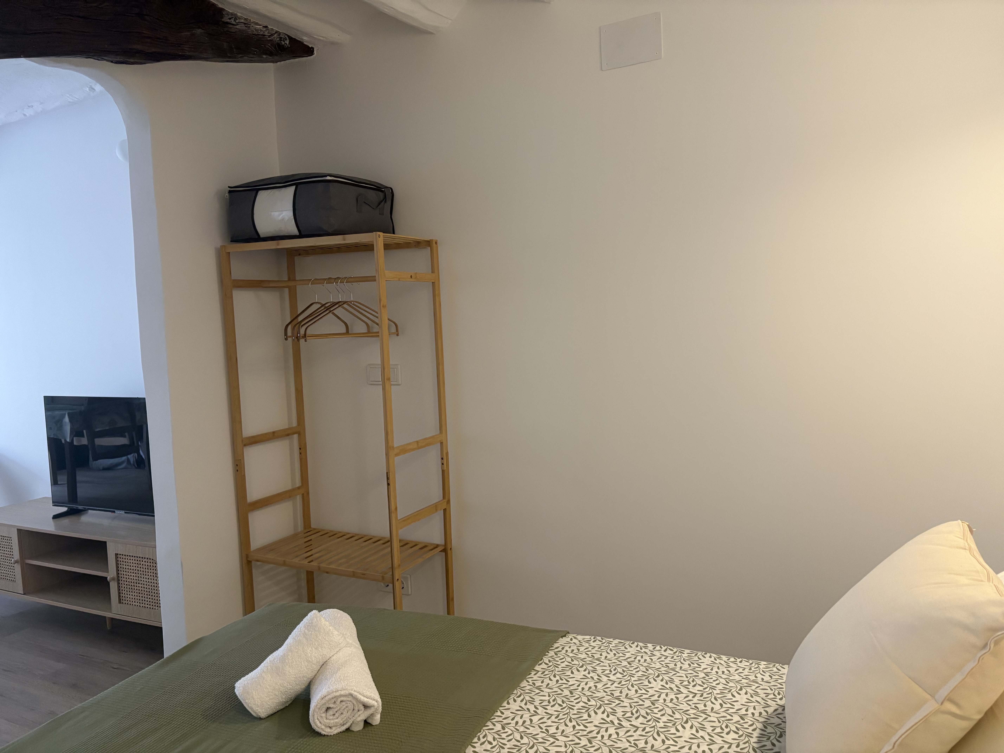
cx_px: 502
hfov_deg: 67.3
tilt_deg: -5.0
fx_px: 754
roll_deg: +2.1
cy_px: 376
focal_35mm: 26
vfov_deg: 53.1
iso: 250
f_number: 1.6
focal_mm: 5.96
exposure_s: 1/50
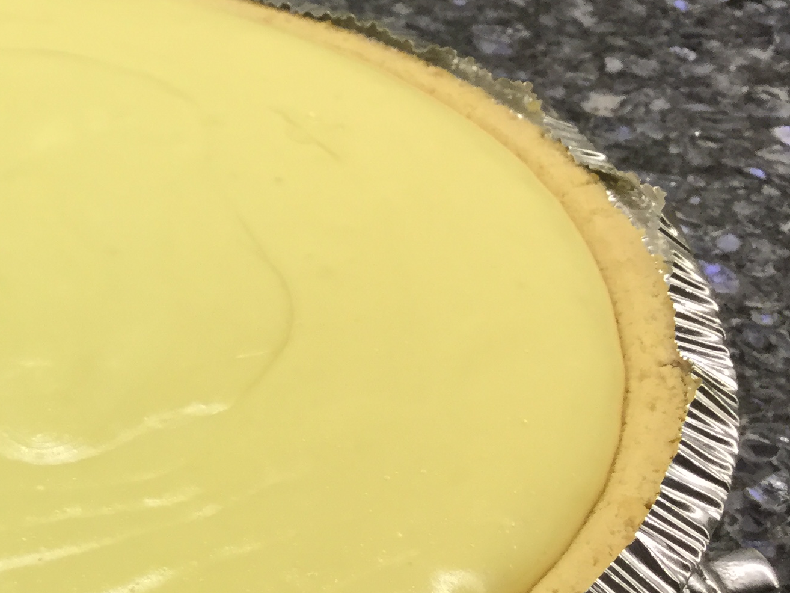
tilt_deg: -39.5
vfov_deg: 19.0
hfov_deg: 24.0
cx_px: -35
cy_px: 452
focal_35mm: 77
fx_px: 1758
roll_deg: -2.5
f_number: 2.4
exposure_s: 1/40
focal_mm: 3.3
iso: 32
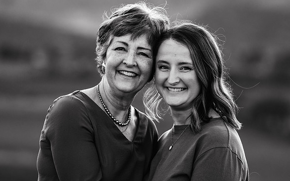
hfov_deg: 9.1
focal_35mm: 231
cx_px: 144
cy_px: 88
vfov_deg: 5.7
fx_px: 1826
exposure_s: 1/160
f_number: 4
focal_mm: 200
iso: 500
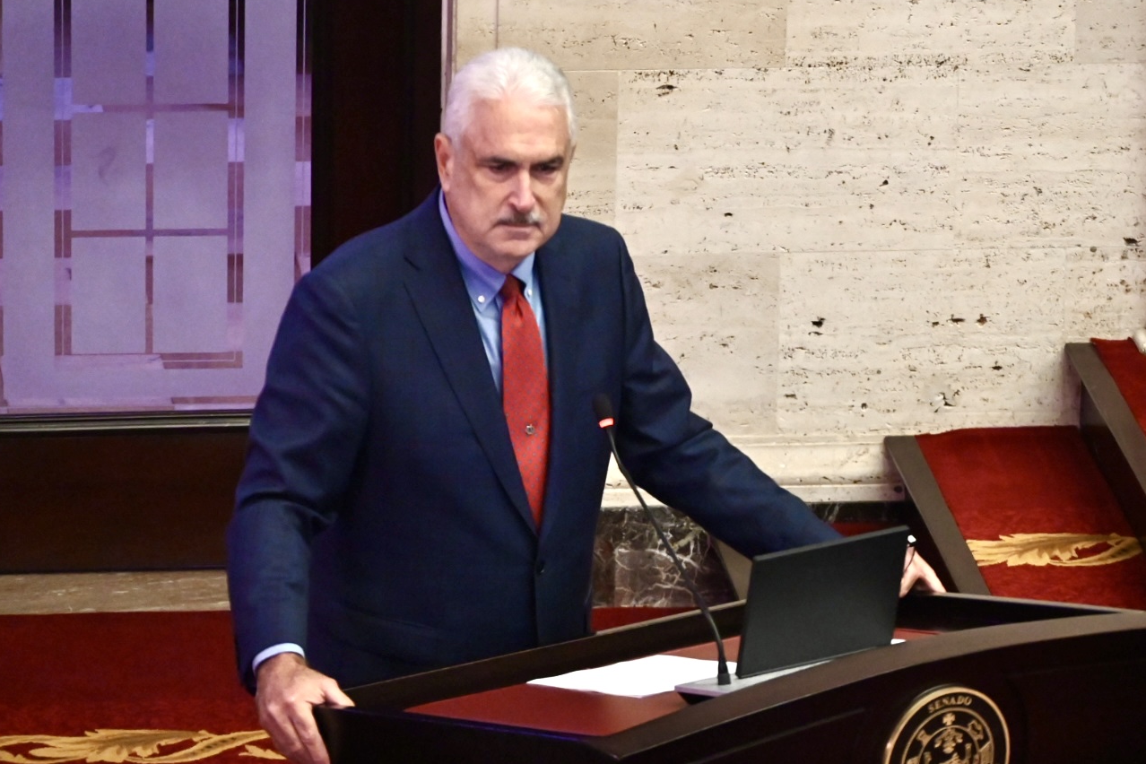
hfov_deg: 7.0
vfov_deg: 4.7
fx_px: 9358
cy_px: 317
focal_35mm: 294
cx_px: 613
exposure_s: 1/160
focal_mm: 155
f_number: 5.3
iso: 4000
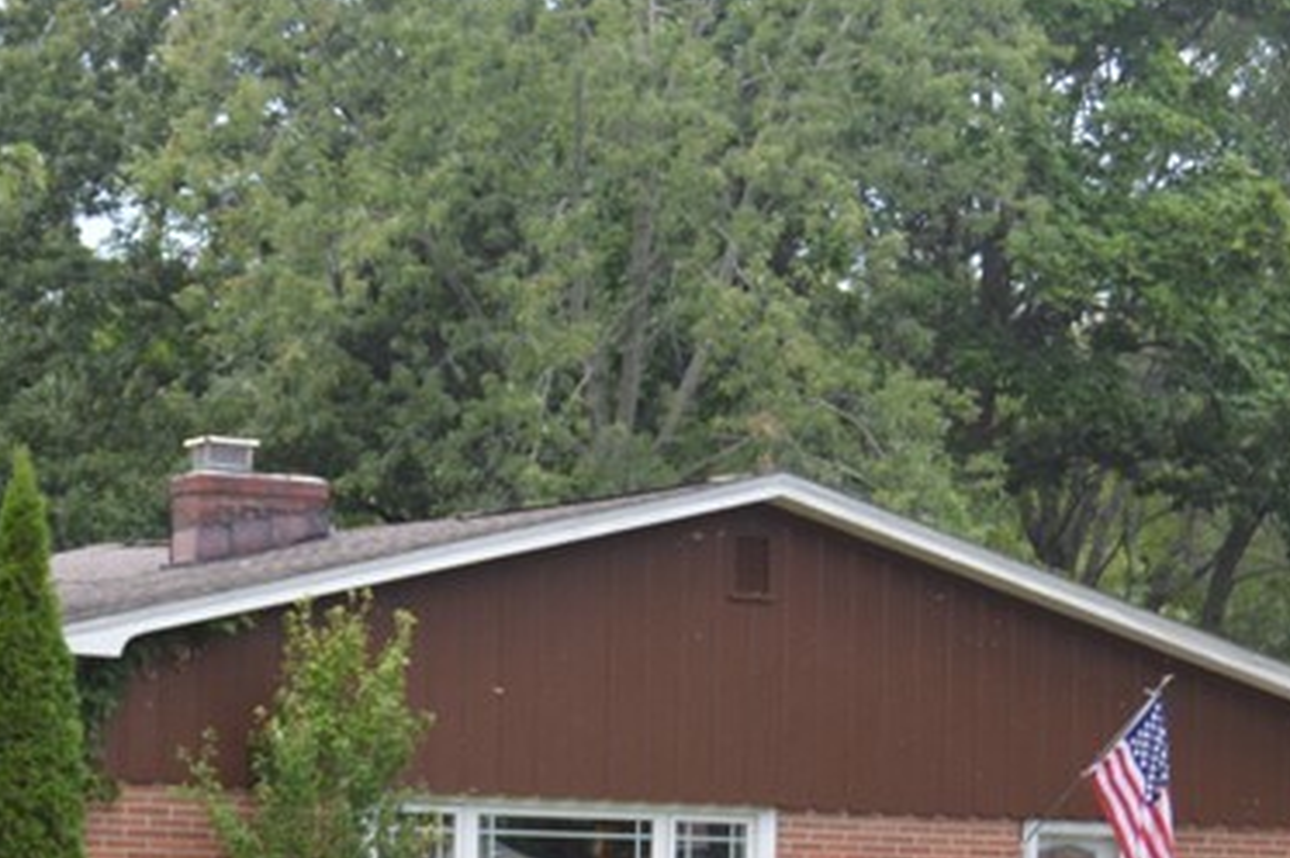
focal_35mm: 135
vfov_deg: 10.0
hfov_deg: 15.1
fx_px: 4849
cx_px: 427
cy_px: 927
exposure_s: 1/100
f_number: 5
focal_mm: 31
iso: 400
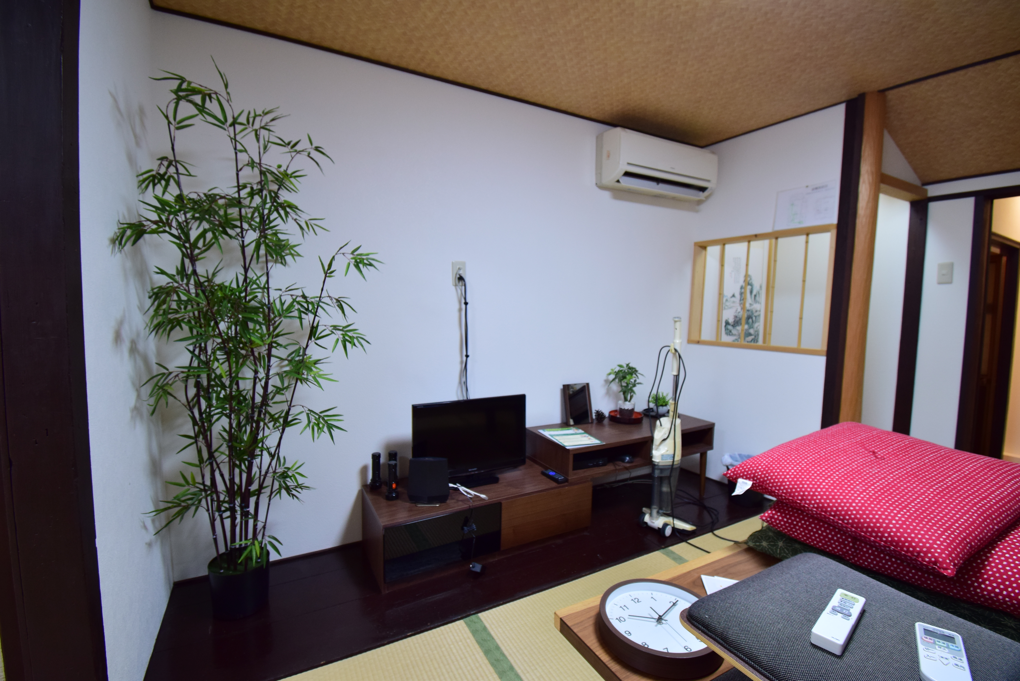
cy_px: 340
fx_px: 425
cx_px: 510
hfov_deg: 100.4
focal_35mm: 15
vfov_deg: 77.4
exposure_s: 1/30
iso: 400
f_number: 5.6
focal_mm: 10
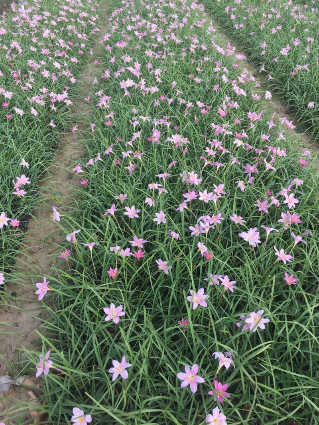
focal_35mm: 29
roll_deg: +1.9
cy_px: 212
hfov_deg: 48.2
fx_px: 356
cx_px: 160
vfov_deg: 61.7
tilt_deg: -39.3
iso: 32
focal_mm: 4.15
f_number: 2.2
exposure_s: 1/638
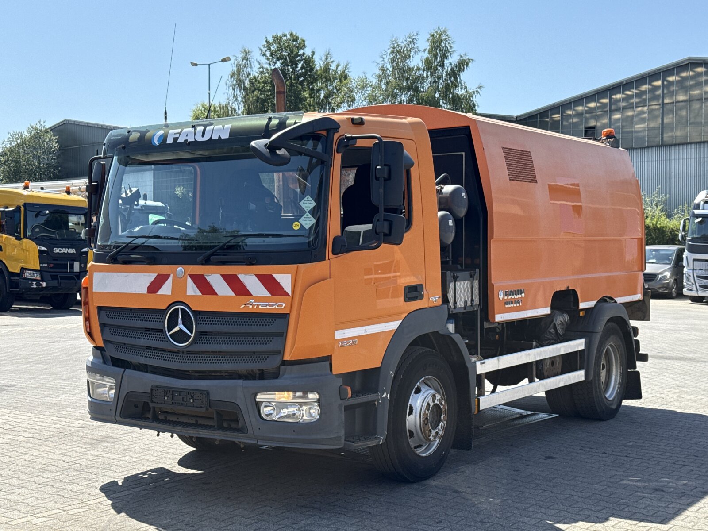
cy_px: 266
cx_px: 354
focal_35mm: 48
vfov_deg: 30.3
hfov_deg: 39.7
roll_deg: -0.3
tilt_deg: -0.1
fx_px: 982
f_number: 1.78
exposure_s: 1/2865
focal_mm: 6.76
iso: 100
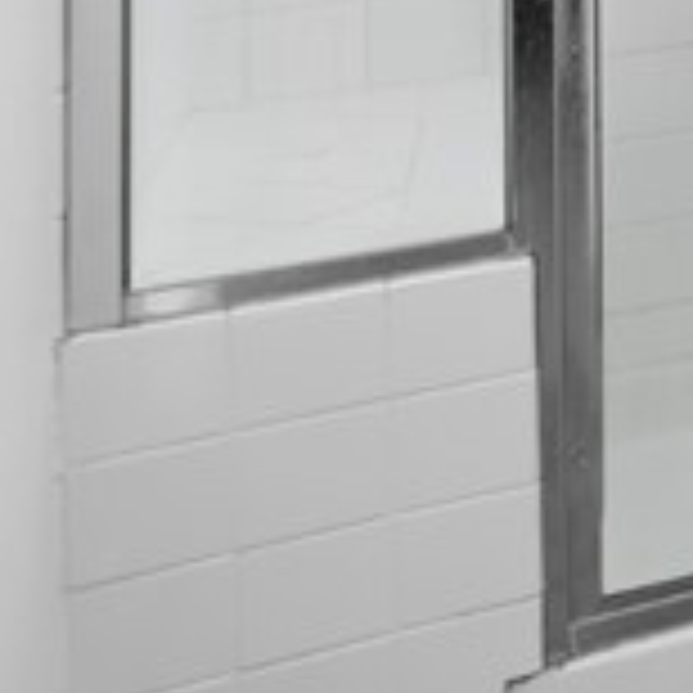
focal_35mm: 102
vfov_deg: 15.0
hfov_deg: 10.0
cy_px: -526
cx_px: 2313
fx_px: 2310
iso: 400
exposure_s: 1/6
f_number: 8
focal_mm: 17
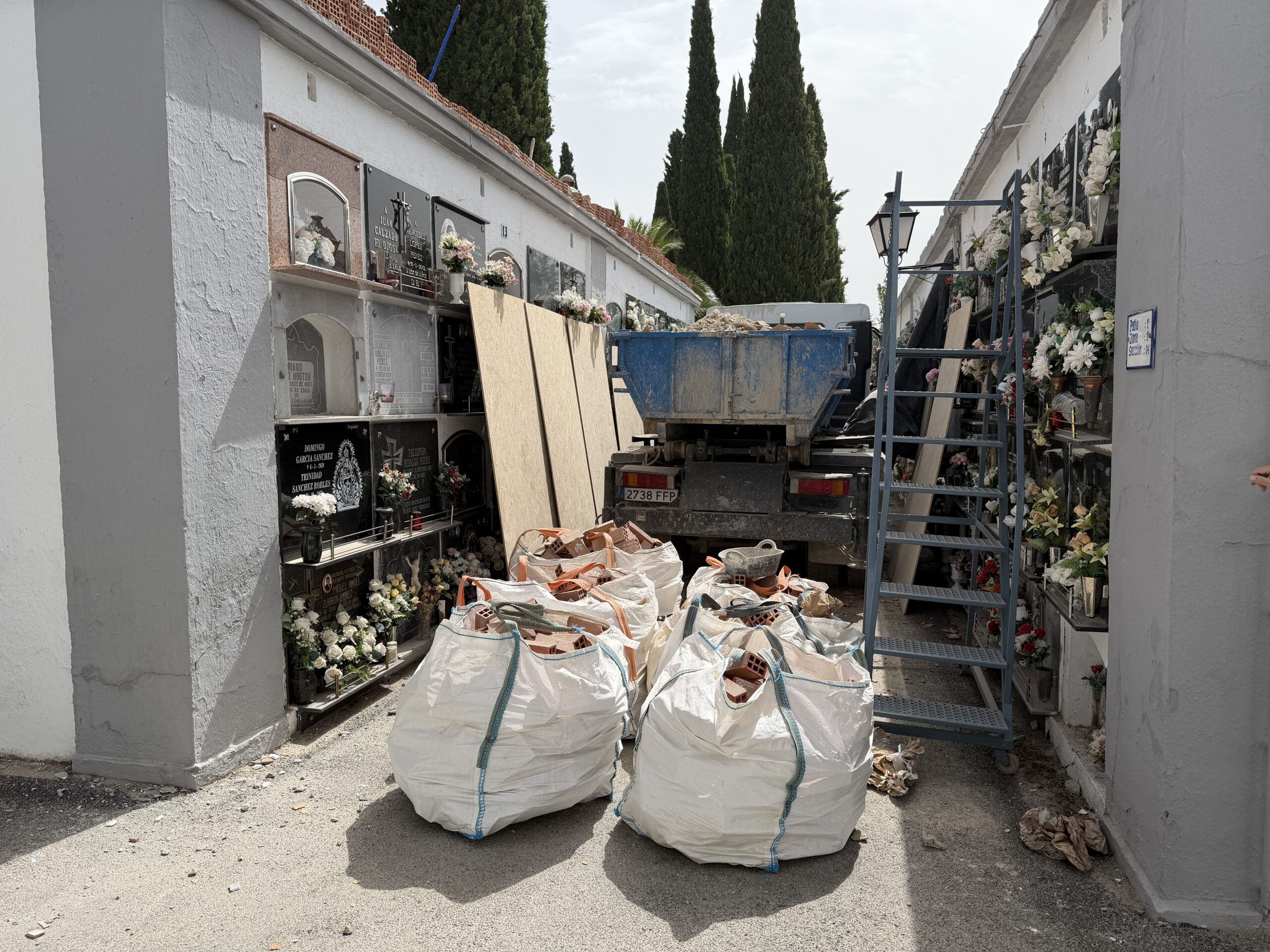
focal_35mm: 24
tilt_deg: -5.7
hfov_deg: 71.6
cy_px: 476
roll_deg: +0.4
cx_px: 635
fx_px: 881
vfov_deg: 56.8
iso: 80
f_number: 1.78
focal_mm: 6.76
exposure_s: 1/5319
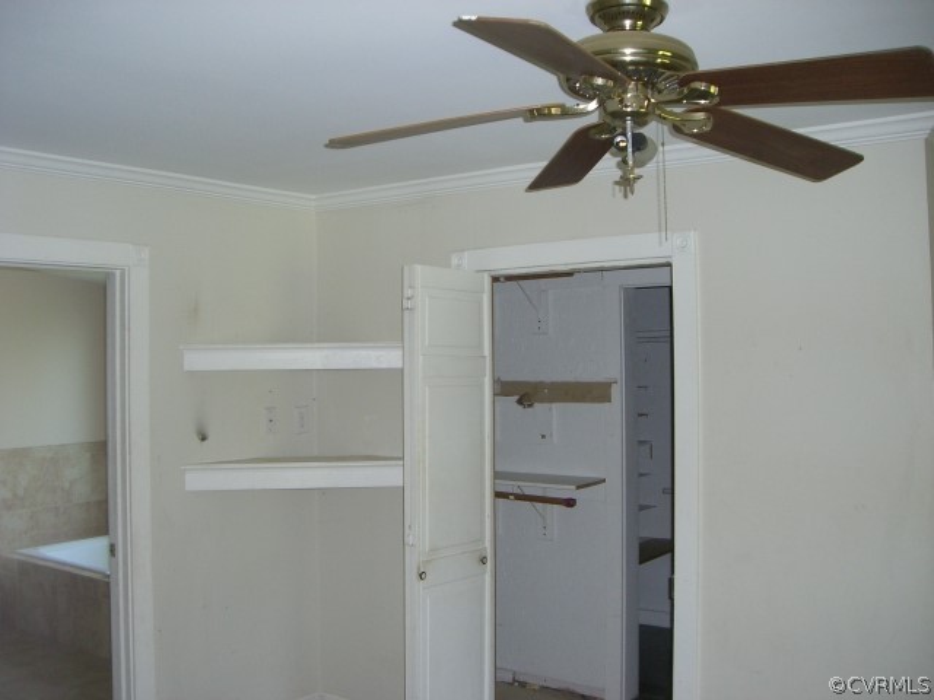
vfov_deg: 37.7
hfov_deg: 49.0
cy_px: 350
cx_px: 467
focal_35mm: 38
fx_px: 1025
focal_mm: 6.2
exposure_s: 1/60
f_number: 2.7
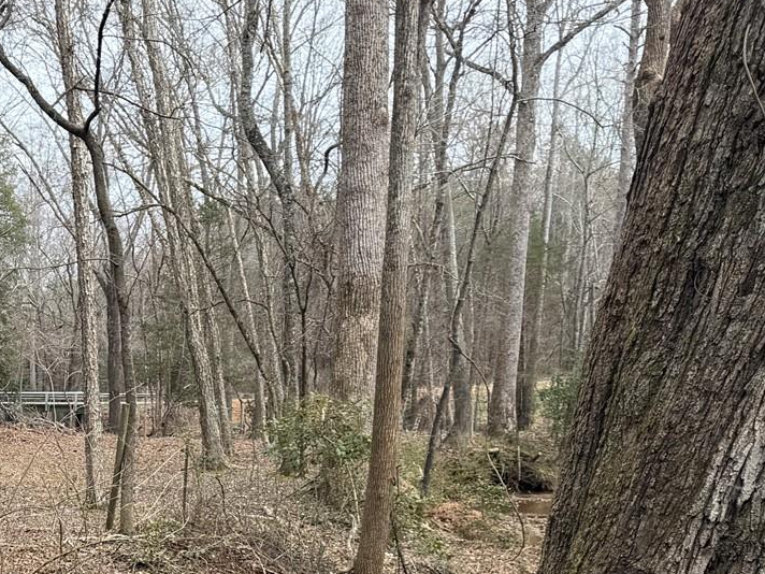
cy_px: 709
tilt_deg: -13.4
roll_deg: +0.3
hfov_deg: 26.6
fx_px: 1525
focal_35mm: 69
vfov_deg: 19.9
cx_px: -6
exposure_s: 1/796
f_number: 1.78
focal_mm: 6.76
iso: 80
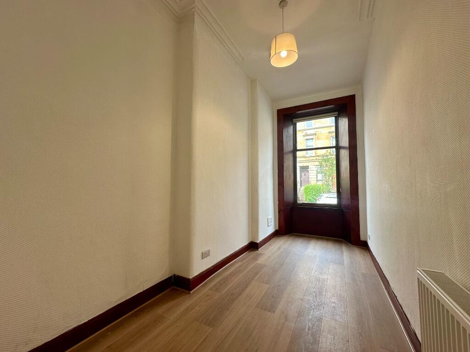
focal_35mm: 14
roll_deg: -0.2
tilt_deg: +3.4
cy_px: 176
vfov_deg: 85.7
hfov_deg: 102.1
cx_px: 235
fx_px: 190
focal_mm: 2.22
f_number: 2.2
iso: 50
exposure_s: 1/99
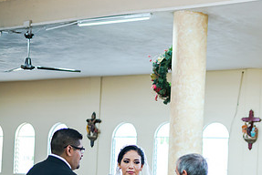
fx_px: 736
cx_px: 261
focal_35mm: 101
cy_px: 163
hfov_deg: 19.6
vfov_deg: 13.4
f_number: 1.8
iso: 1000
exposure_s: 1/200
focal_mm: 50
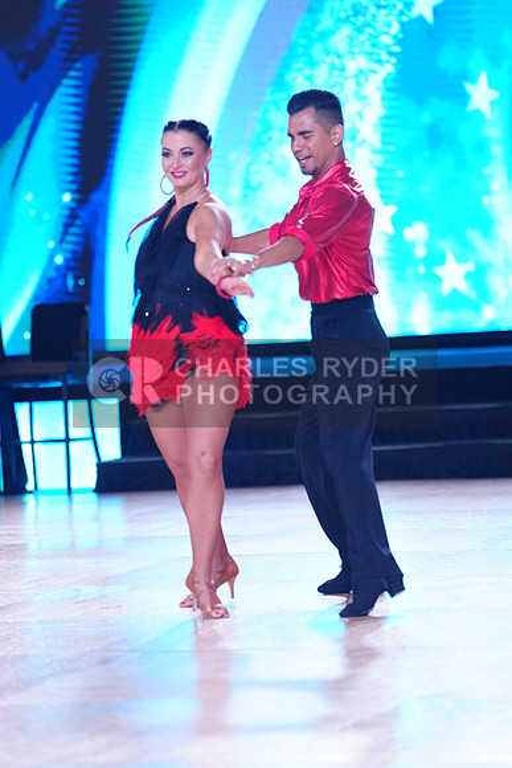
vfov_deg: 12.6
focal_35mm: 163
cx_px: 256
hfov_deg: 8.4
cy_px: 384
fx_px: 3475
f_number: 2.8
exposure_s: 1/640
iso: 1600
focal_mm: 163
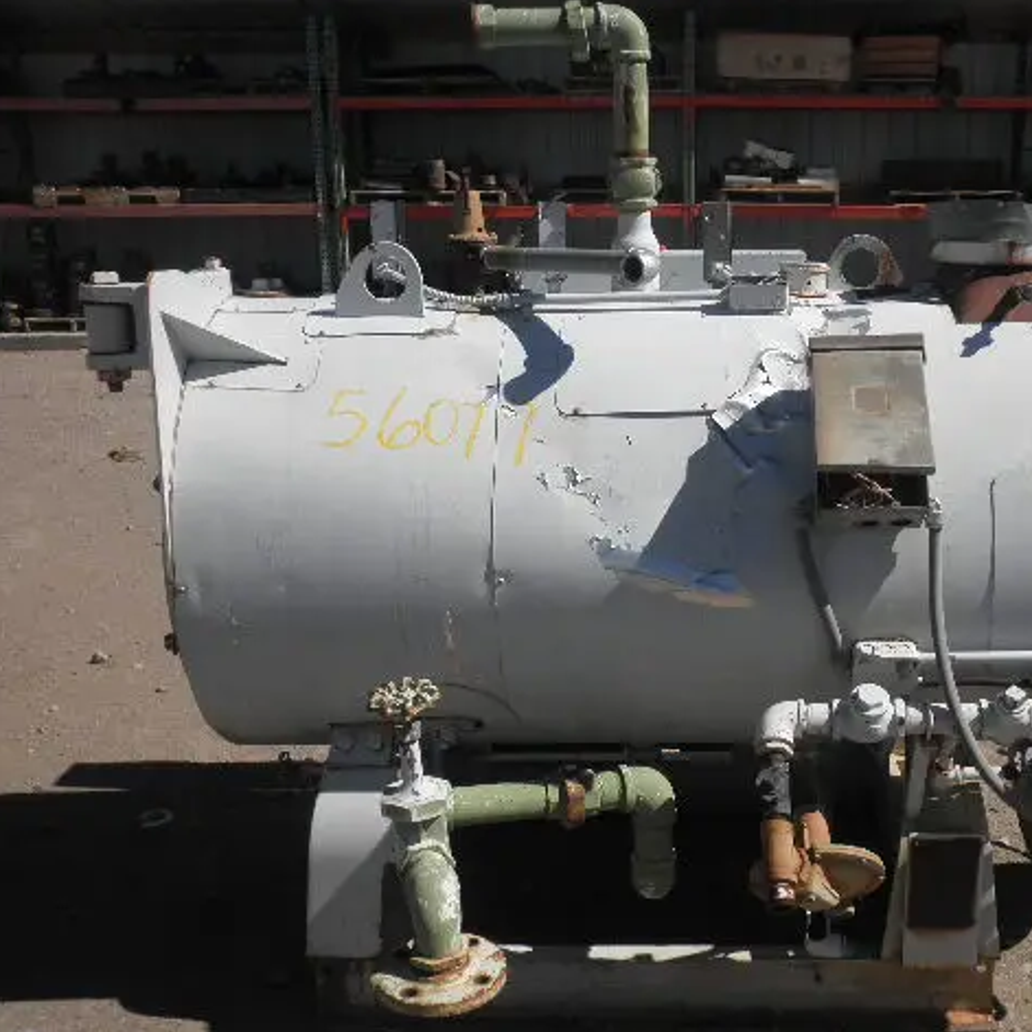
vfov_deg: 40.0
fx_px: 1417
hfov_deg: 39.7
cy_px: 515
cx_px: 655
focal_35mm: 42
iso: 64
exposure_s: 1/200
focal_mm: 6.1
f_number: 9.1
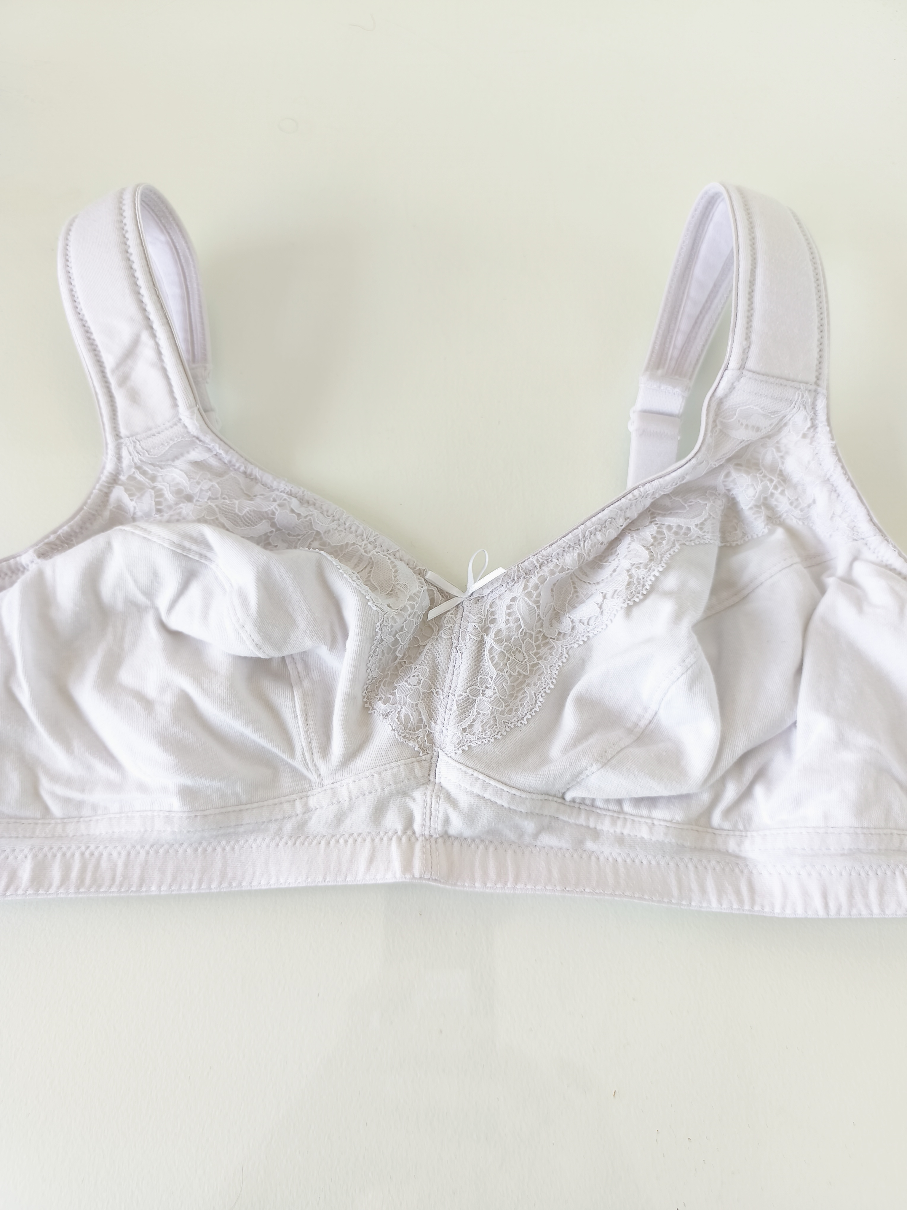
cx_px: 454
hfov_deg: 58.9
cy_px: 605
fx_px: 804
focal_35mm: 23
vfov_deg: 73.9
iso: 50
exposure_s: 1/40
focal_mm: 6.14
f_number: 1.65
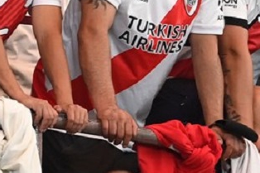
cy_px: 2
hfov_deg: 1.3
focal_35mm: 1530
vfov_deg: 0.9
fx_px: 11044
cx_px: 8
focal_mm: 400
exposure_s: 1/250
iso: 2000
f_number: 4
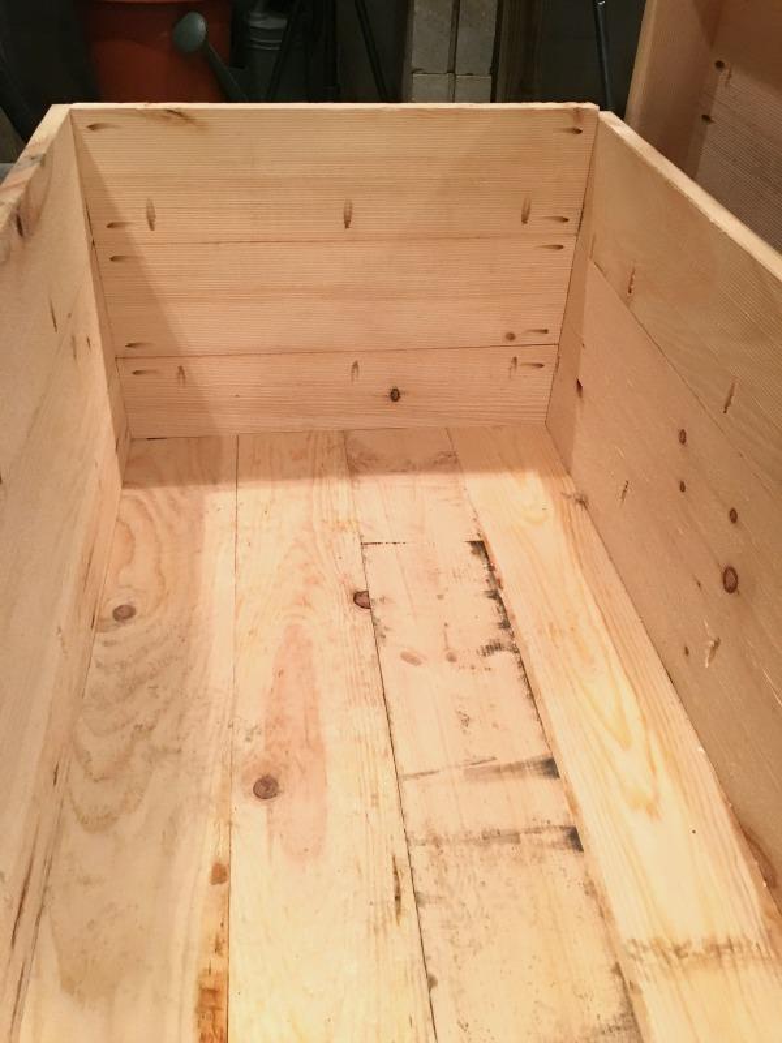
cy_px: 522
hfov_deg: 48.2
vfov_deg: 61.7
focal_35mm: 29
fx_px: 874
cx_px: 391
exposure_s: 1/30
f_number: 2.2
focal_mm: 4.15
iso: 125
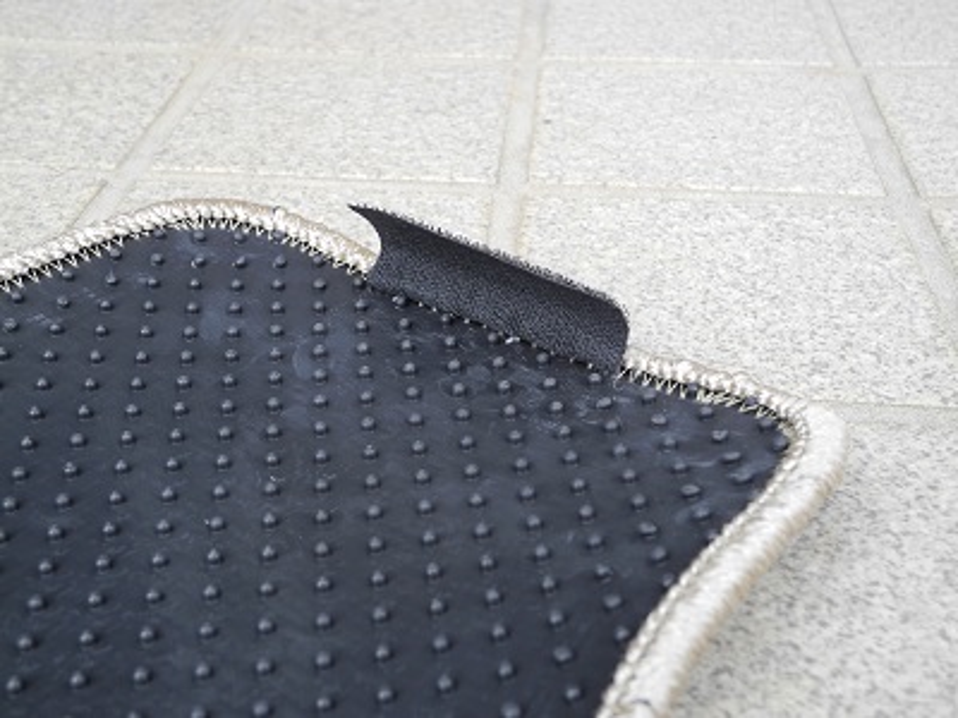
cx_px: 479
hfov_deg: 38.2
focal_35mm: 50
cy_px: 359
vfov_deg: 29.1
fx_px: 1384
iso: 100
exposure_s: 1/80
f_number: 3.5
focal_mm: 10.7
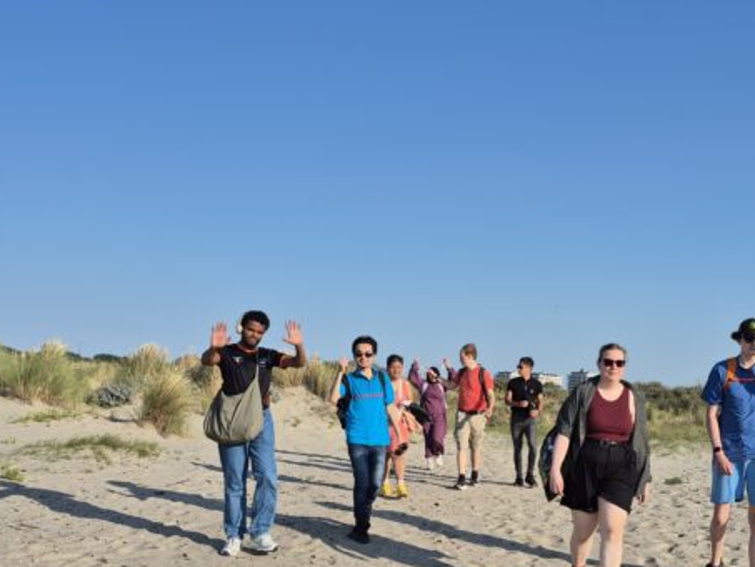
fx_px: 851
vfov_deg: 36.5
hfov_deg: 47.0
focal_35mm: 39
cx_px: 510
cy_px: 370
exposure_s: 1/2012
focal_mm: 5.4
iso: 25
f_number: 1.8
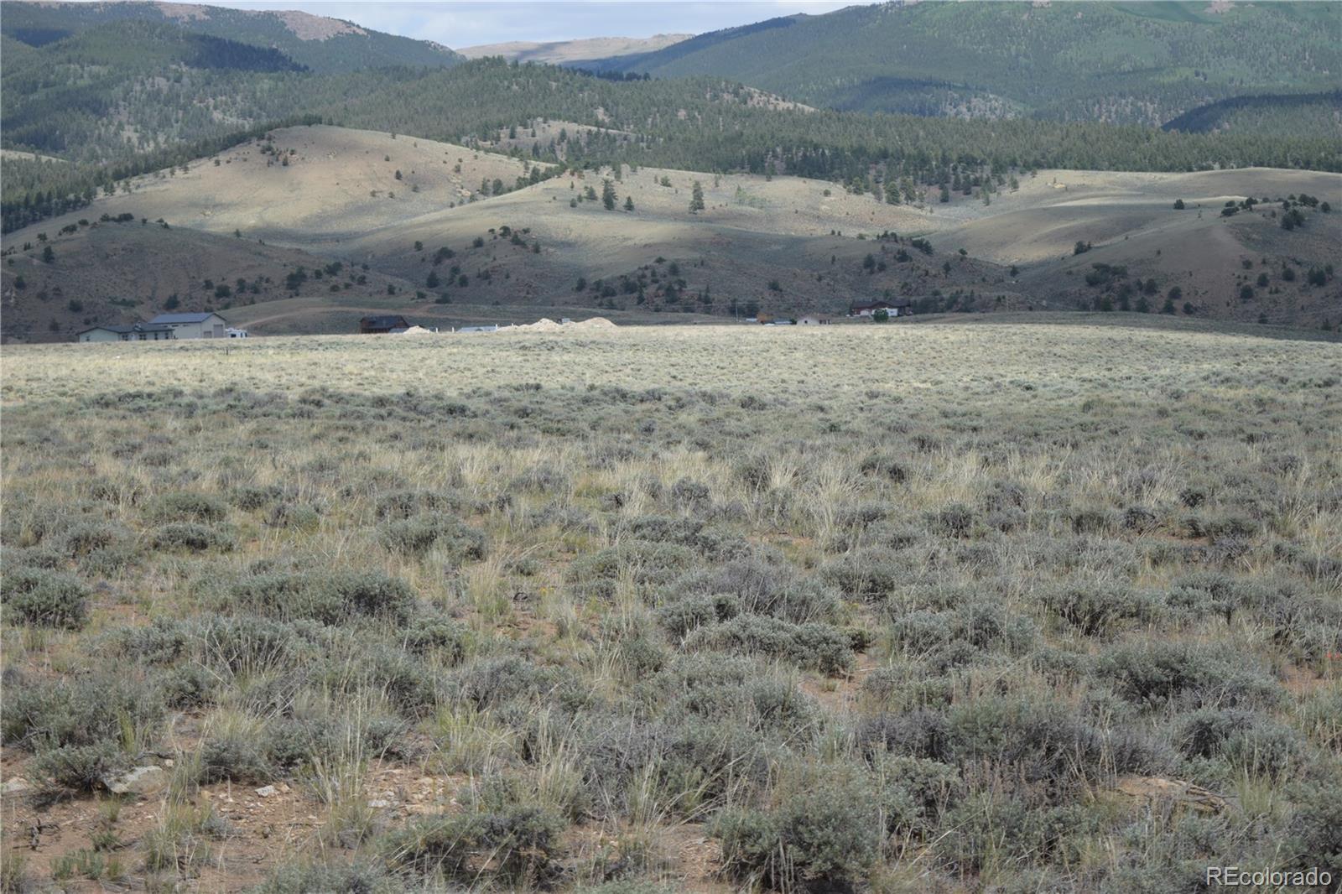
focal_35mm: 82
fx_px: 3075
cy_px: 447
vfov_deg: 16.5
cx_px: 671
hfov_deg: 24.6
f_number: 5.6
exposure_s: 1/800
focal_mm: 55
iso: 200
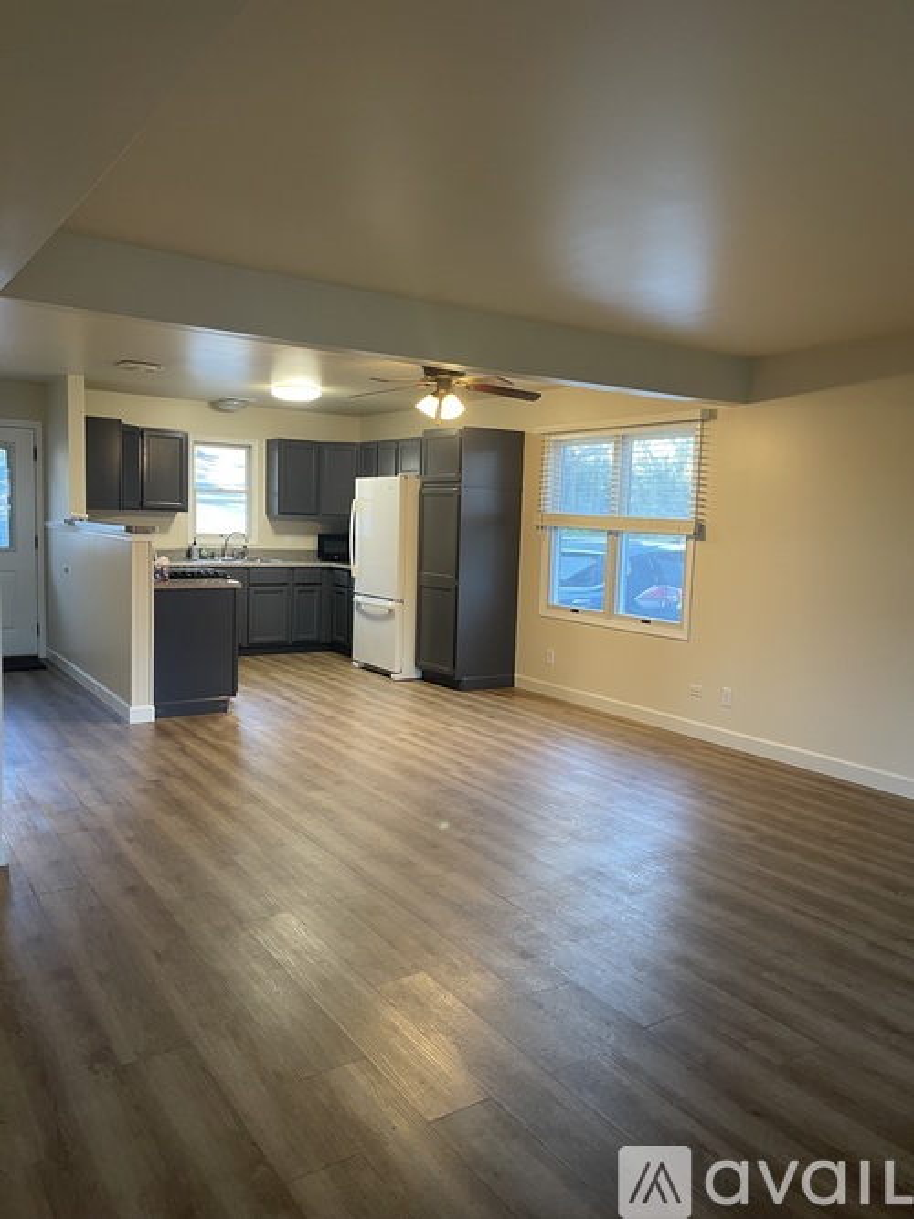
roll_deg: -1.5
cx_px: 457
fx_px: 880
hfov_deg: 54.9
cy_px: 610
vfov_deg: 69.4
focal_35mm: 25
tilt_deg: -5.8
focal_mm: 5.1
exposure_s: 1/60
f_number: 1.6
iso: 200
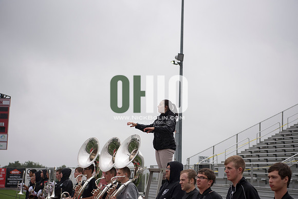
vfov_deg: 19.5
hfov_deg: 28.8
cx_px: 149
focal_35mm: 70
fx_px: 580
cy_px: 100
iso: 400
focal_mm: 70
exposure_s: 1/1600
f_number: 4
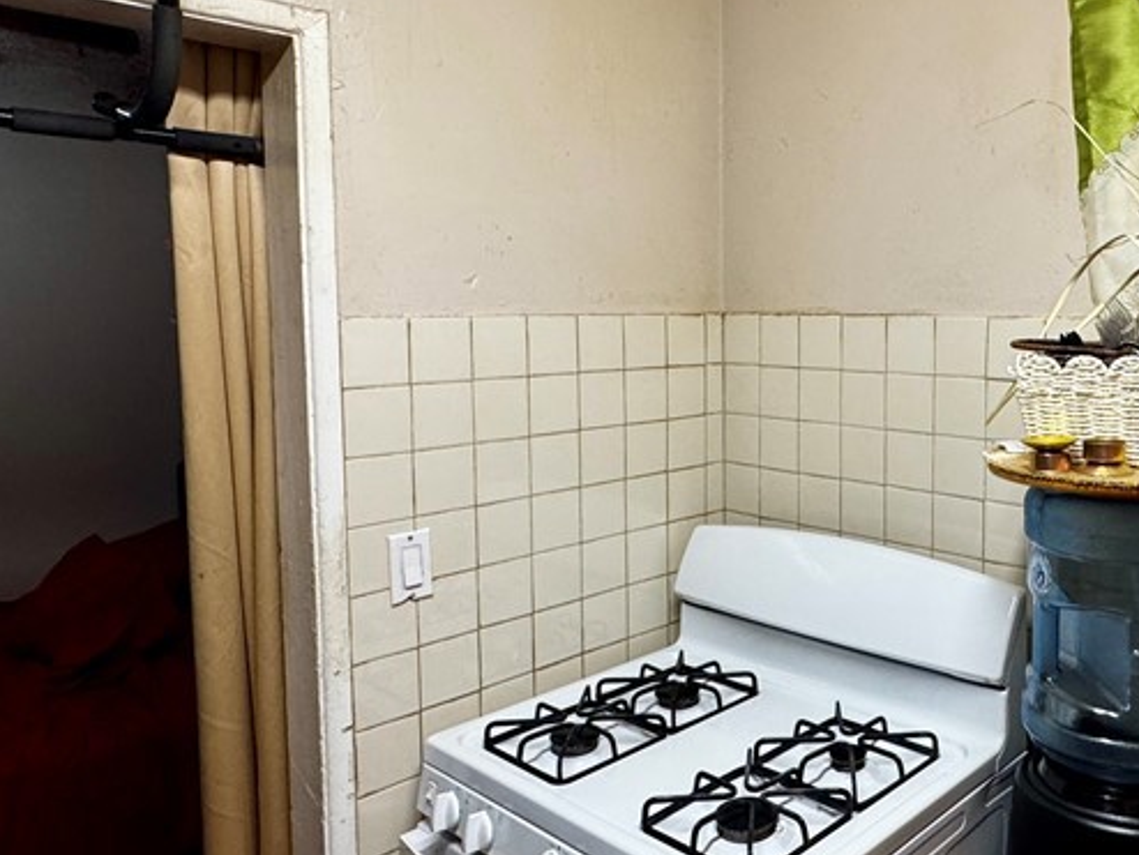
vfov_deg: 48.2
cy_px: 380
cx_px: 828
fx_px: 955
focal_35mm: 29
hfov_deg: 59.0
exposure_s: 1/120
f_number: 2.2
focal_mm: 2.22
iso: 250
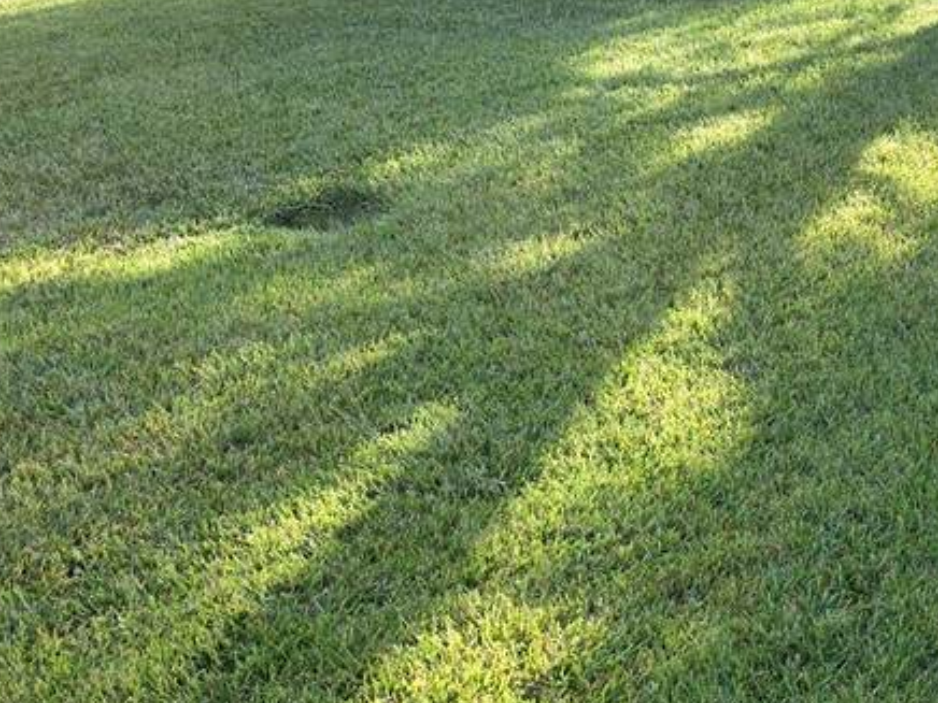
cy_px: 303
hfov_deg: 34.9
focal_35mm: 54
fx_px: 1463
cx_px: 688
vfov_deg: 27.0
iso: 40
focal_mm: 6.3
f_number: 1.7
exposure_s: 1/359
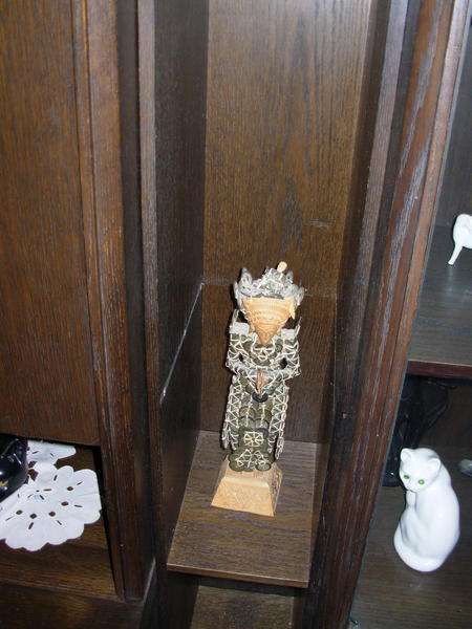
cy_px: 314
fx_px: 691
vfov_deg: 49.0
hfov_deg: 37.7
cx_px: 236
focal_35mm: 38
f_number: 2.9
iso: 50
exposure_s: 1/32
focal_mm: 6.3
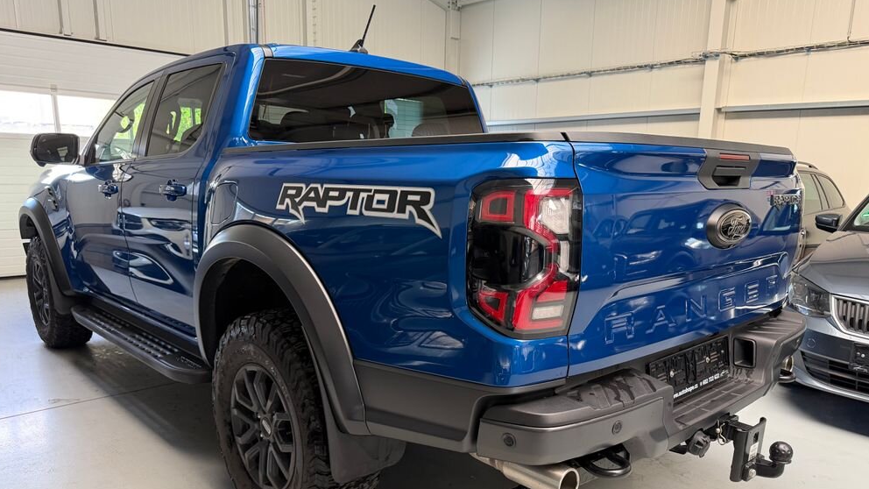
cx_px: 441
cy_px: 313
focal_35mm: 27
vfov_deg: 42.5
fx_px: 622
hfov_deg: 69.9
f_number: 1.78
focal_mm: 6.76
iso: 250
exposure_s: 1/60
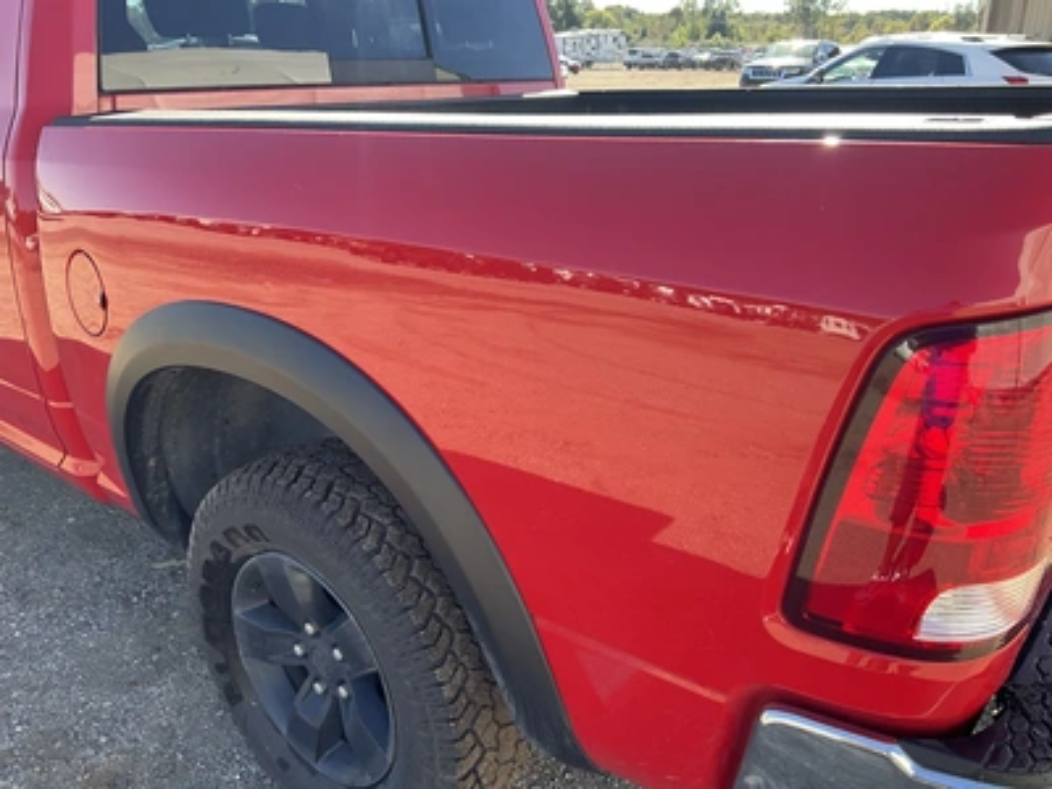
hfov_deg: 61.7
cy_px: 394
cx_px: 526
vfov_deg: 48.2
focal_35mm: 29
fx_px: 881
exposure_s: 1/206
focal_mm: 3
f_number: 1.8
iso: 25
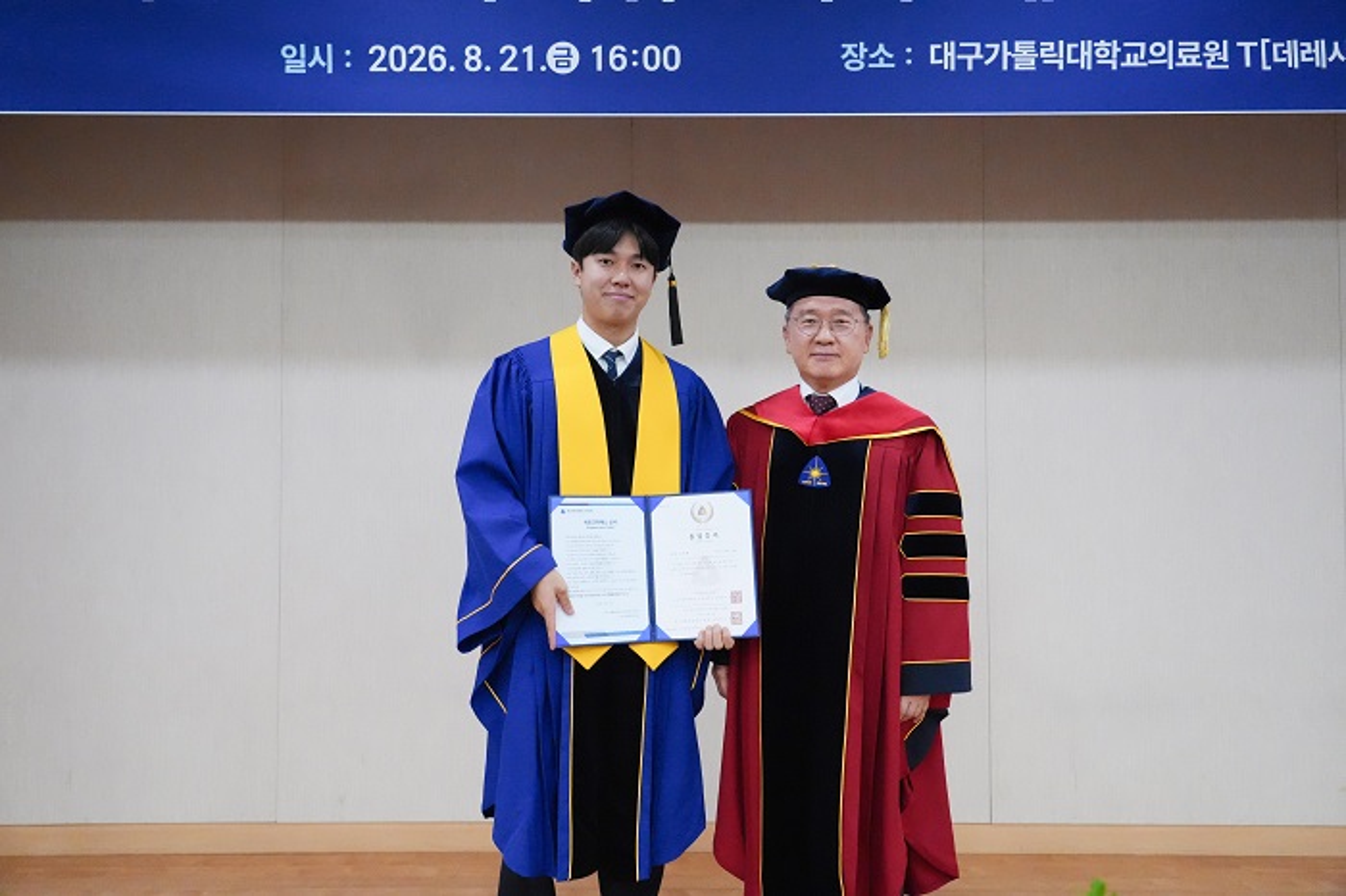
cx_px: 673
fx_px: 1046
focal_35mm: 28
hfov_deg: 65.5
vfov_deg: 46.4
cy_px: 448
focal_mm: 28
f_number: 4
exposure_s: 1/800
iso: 12800
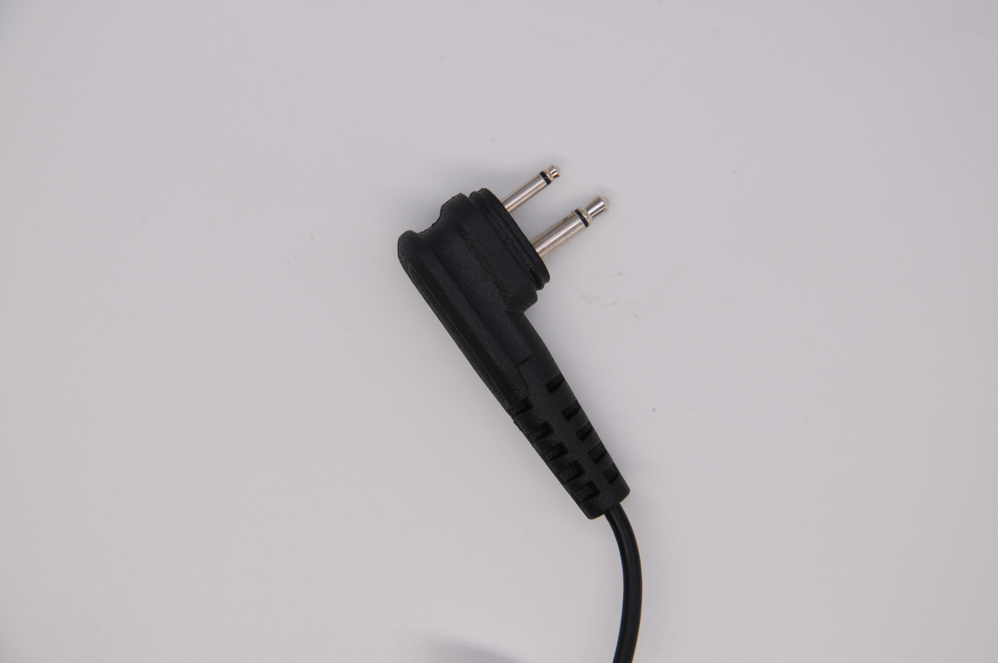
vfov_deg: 12.1
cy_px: 332
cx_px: 499
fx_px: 3115
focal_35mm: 112
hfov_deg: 18.2
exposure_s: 1/50
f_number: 6.3
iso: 200
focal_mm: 75
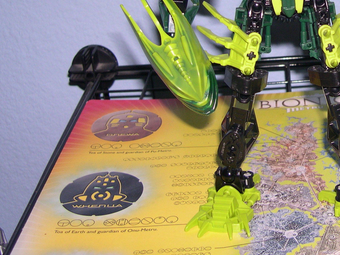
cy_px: 5
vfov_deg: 18.9
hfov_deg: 24.9
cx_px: 307
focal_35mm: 76
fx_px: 746
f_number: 2.8
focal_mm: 8
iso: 100
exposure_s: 1/60
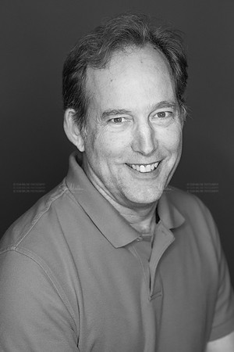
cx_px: 117
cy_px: 176
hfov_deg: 16.1
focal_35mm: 85
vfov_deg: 23.9
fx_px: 829
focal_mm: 85
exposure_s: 1/400
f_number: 3.5
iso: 2000
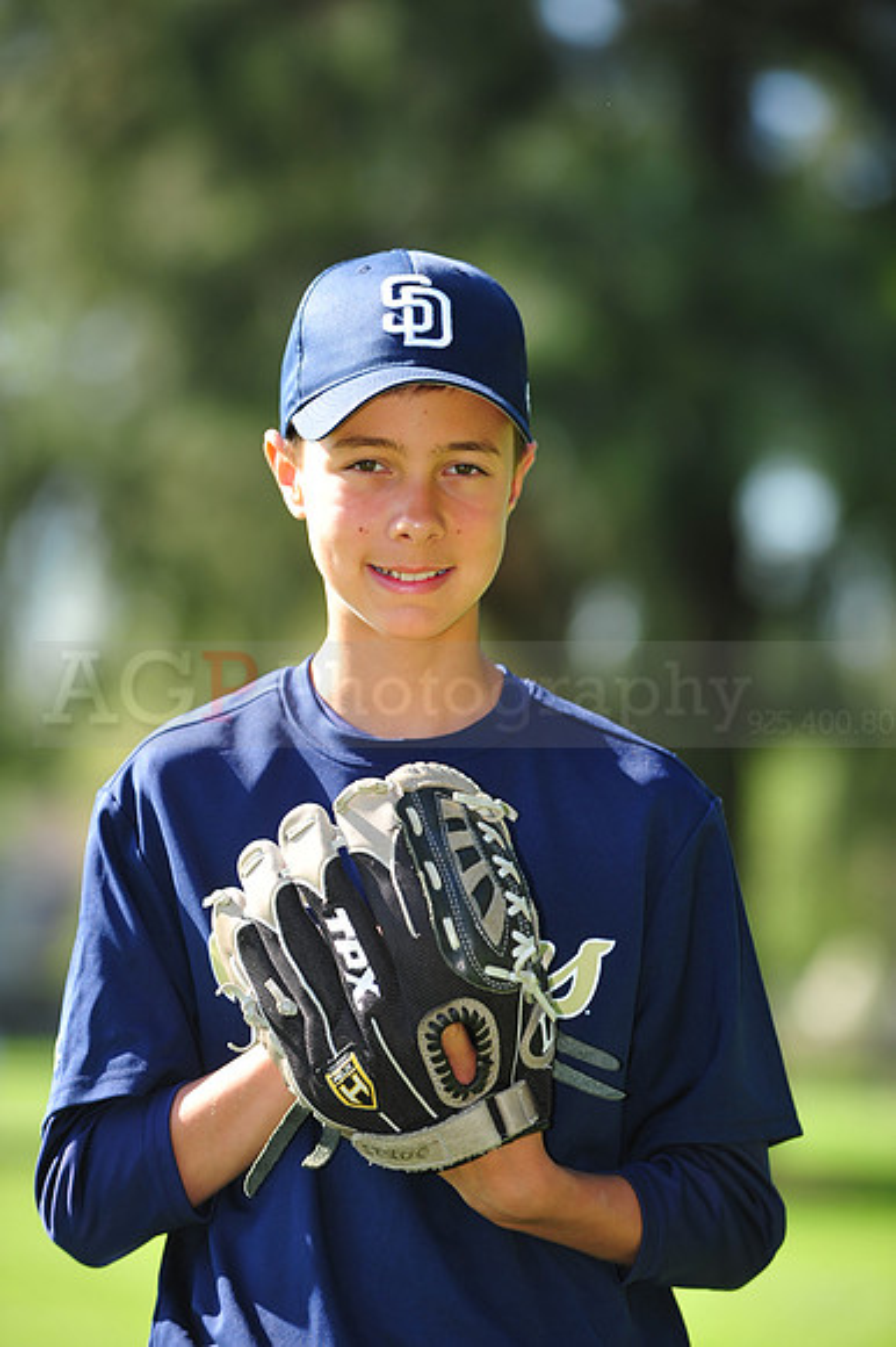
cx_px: 448
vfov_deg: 10.3
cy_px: 674
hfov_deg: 6.9
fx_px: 7475
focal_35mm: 200
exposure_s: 1/400
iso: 200
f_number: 4.5
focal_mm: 200
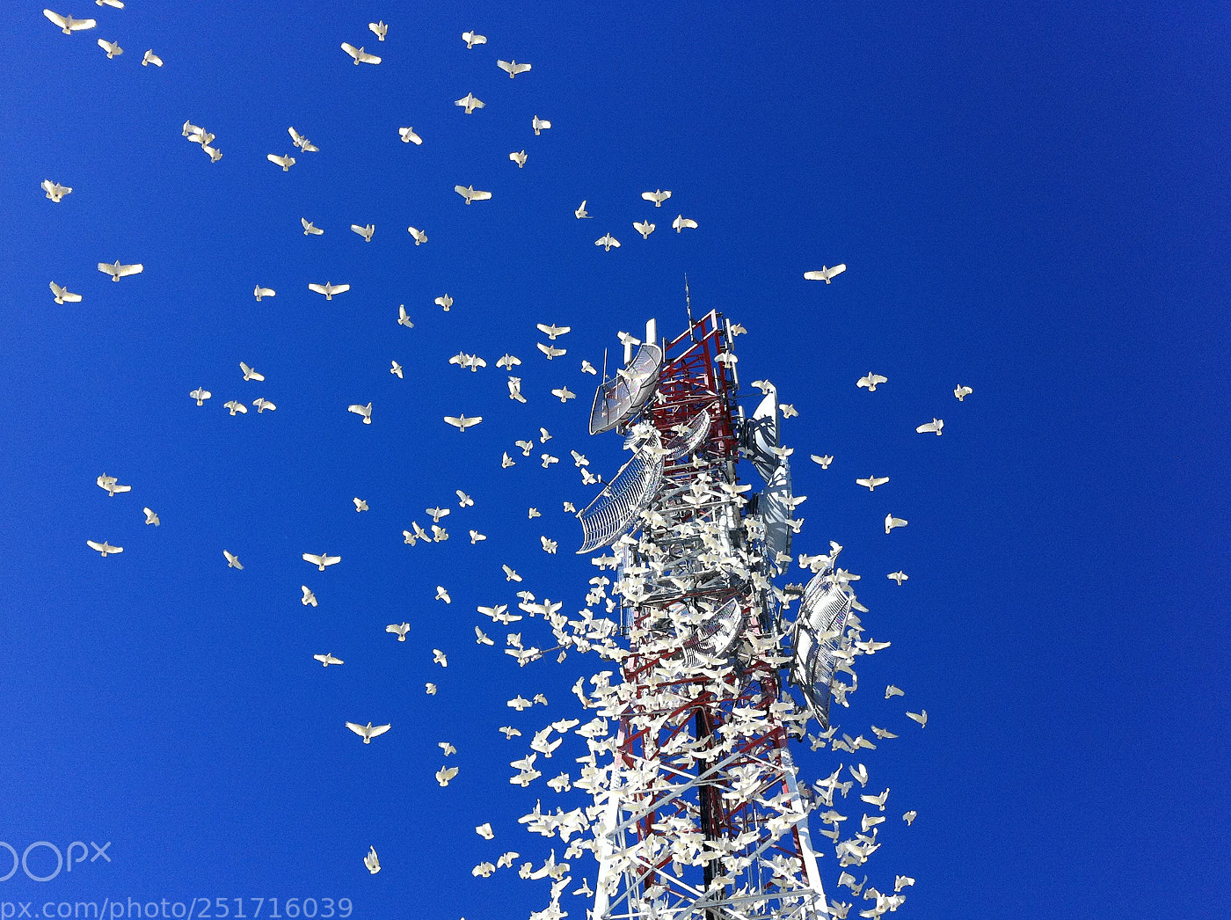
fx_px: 1421
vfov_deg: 35.9
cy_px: 452
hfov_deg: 46.8
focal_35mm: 40
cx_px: 596
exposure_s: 1/1117
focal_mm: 3.85
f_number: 2.8
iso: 80
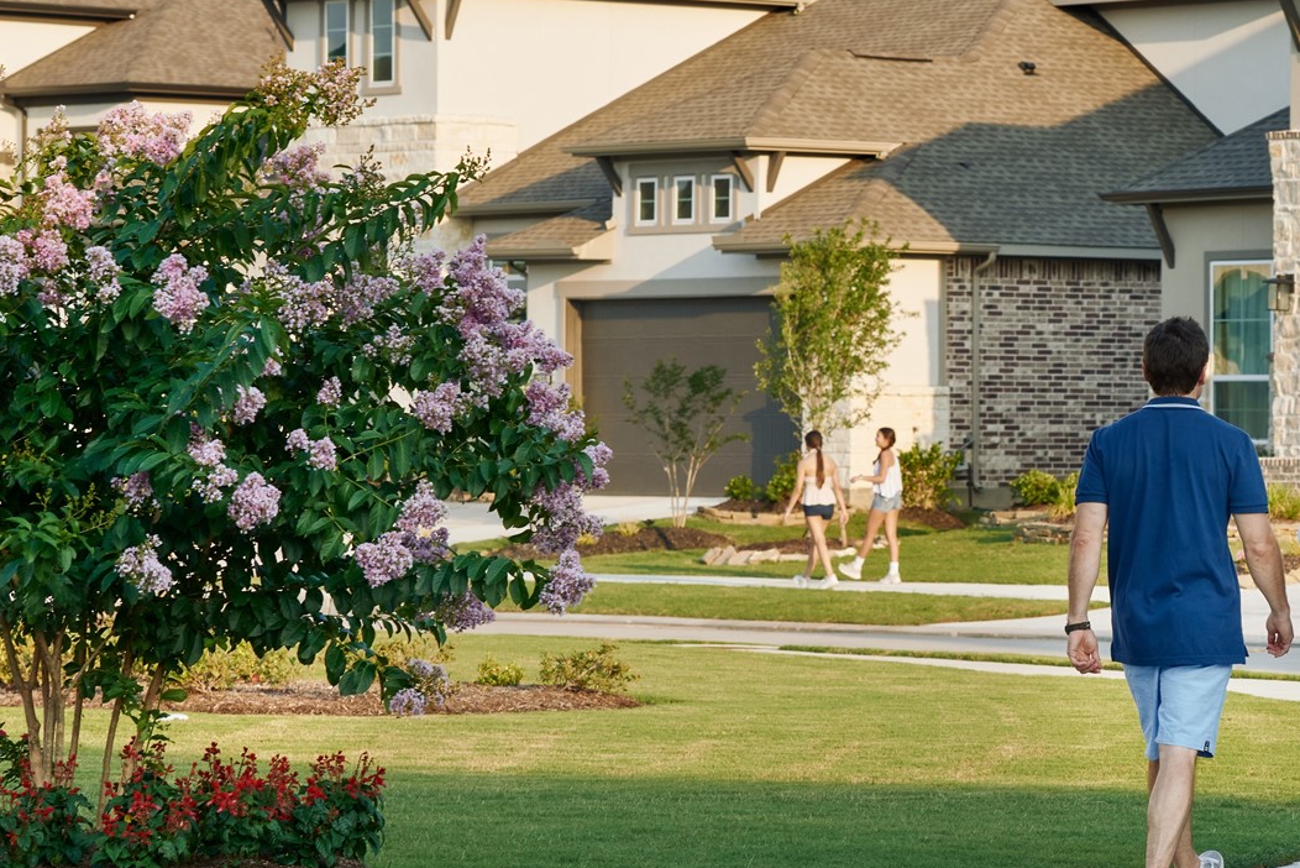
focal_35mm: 196
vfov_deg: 7.0
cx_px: 1225
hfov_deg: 10.4
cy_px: 533
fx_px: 7079
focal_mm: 95
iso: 400
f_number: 8
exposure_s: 1/250
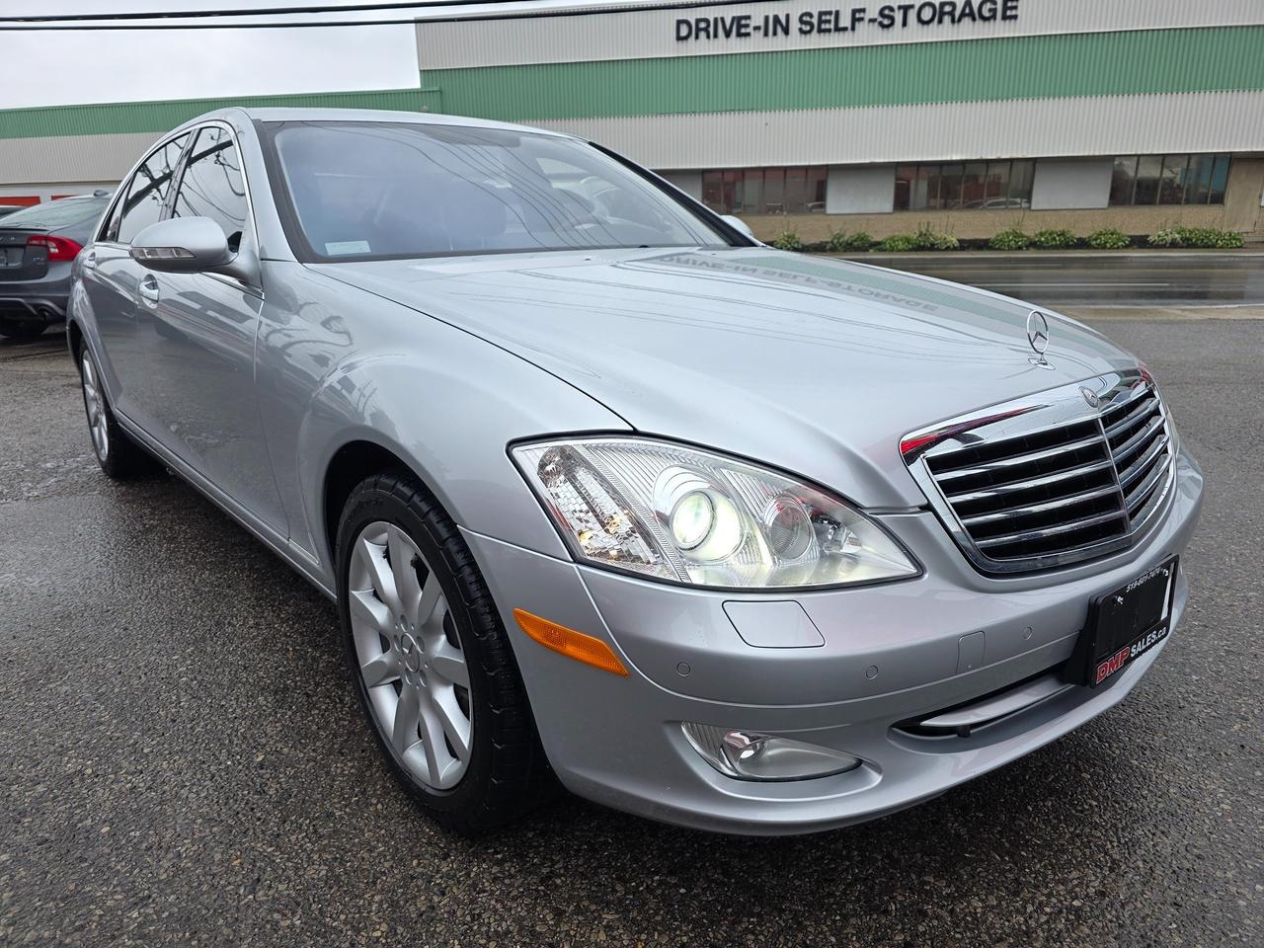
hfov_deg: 73.9
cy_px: 474
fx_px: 840
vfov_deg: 58.9
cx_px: 632
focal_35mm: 23
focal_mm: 6.3
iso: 25
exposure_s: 1/359
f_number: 1.7
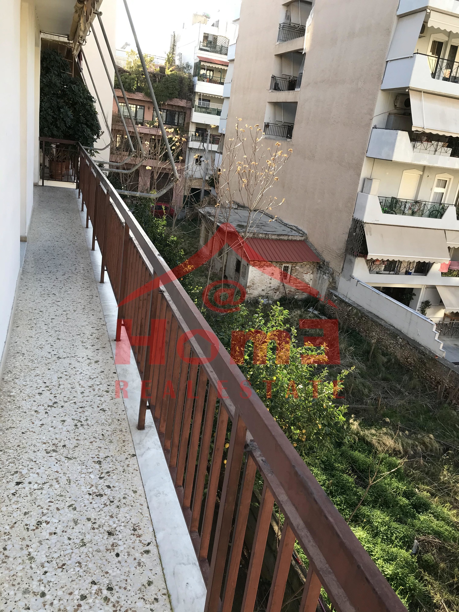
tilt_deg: -16.7
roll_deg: -7.5
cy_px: 306
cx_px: 230
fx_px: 495
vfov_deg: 63.4
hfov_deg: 49.7
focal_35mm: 28
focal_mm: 3.99
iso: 20
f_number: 1.8
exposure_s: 1/233
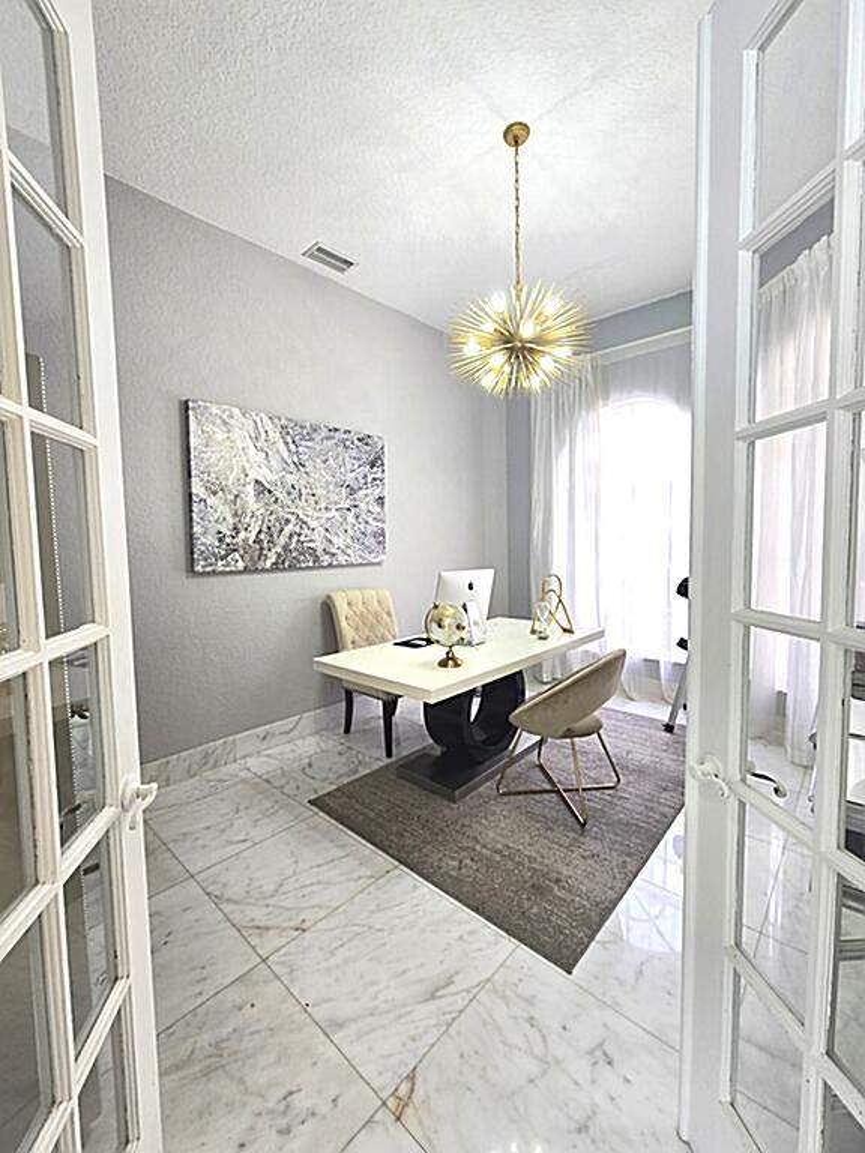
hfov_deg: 89.9
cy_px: 576
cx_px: 432
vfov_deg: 106.2
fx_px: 433
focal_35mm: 13
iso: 64
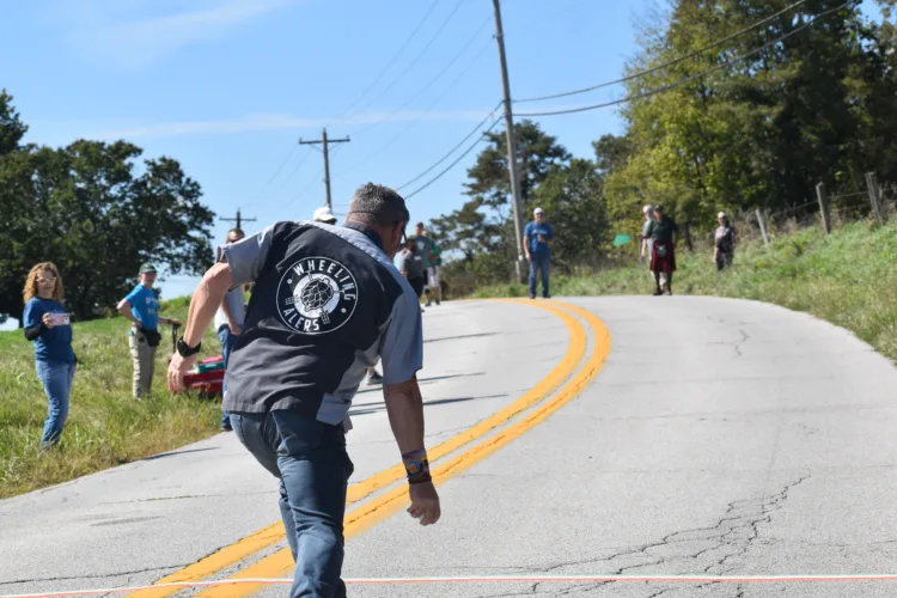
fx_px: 2616
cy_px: 299
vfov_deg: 13.0
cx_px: 448
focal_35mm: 105
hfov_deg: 19.5
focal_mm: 70
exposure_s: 1/500
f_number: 8
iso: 160
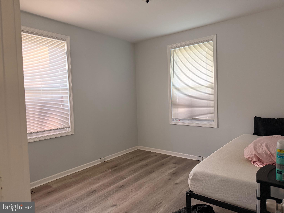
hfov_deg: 71.6
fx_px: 197
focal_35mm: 24
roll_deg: +2.1
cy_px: 106
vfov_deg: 56.8
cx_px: 142
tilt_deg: -3.4
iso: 400
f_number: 1.78
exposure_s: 1/120
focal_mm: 6.76
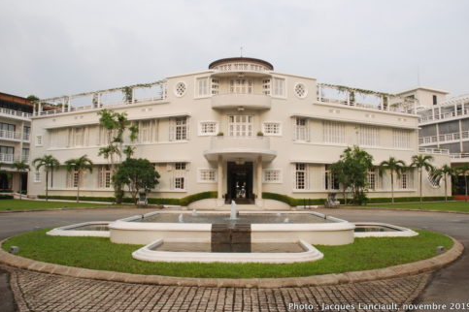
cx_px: 241
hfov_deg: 65.5
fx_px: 365
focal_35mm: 28
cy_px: 158
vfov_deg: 46.4
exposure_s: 1/50
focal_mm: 18
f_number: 11
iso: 100
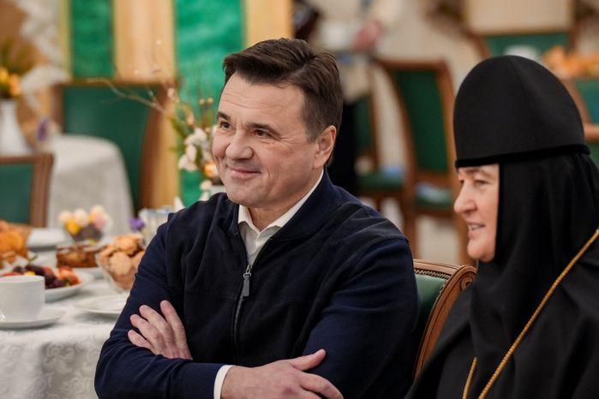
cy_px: 200
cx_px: 300
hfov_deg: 10.8
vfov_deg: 7.2
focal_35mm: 190
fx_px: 3161
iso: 1250
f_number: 2.8
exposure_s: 1/320
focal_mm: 127
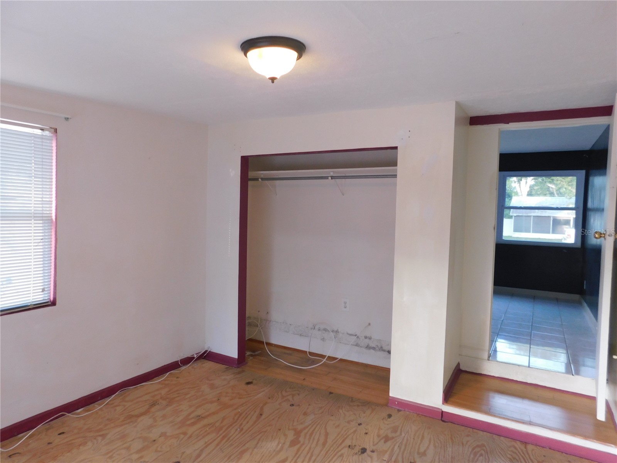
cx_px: 308
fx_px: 410
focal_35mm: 23
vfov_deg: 58.9
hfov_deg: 73.9
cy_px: 232
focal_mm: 4
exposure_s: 1/30
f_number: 3
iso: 125
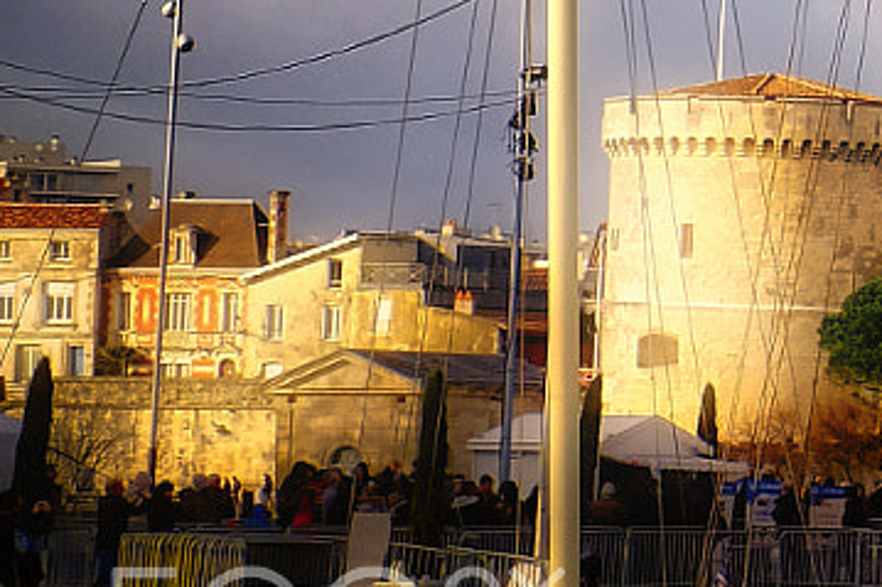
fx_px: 7199
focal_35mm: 294
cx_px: 1921
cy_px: -363
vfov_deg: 4.6
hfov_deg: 6.7
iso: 400
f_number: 9
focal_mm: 43.9
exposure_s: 1/400
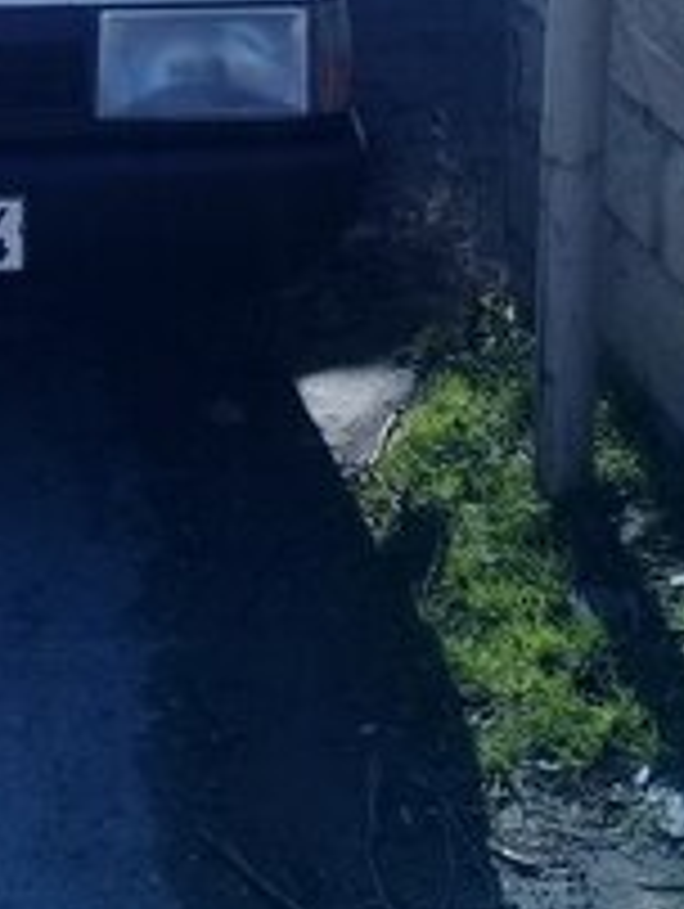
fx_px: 1998
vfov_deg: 23.9
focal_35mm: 76
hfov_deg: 18.4
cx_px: -140
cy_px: -112
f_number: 2.2
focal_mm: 3.3
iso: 64
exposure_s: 1/1152
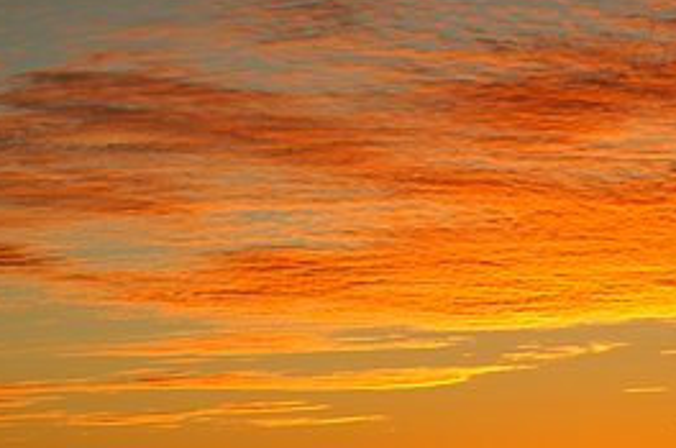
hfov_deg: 10.1
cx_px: 517
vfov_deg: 6.7
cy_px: 195
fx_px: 3824
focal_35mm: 204
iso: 100
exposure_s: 1/160
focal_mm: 70
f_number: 6.3
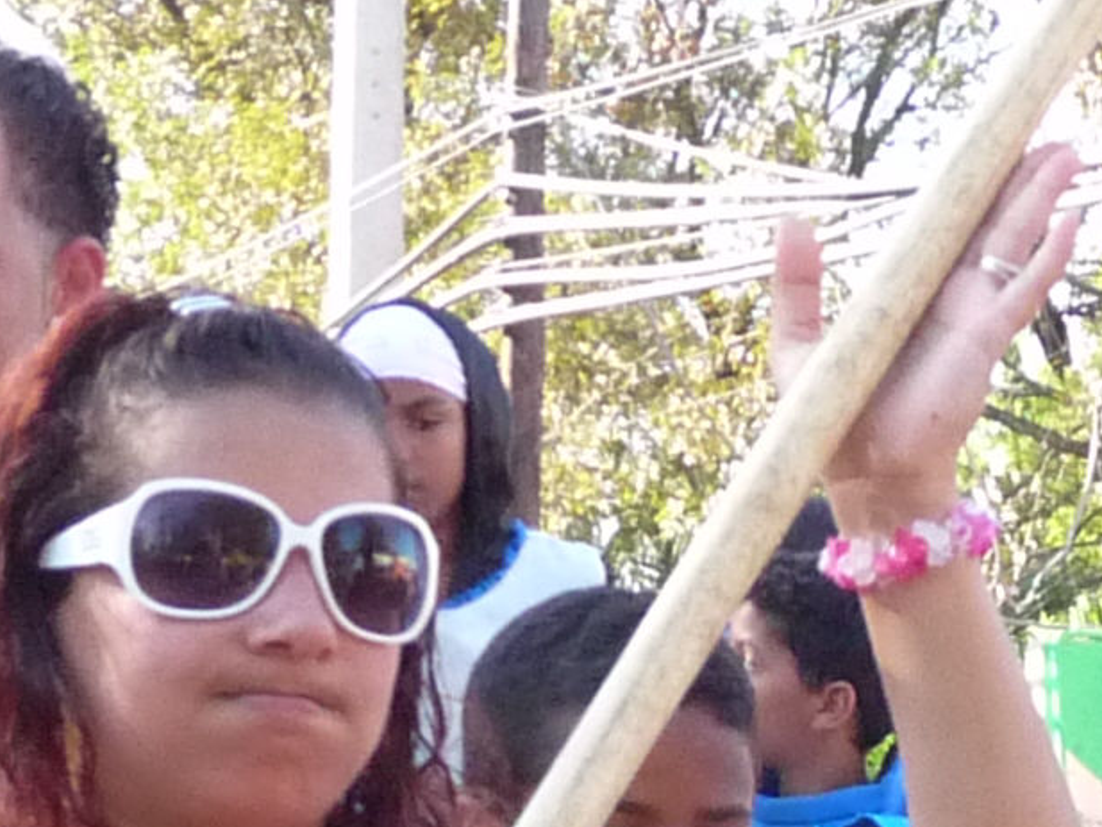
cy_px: 1140
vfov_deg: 8.8
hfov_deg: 11.8
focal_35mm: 166
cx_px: 1081
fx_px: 5286
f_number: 3.2
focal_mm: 4.9
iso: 250
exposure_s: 1/250
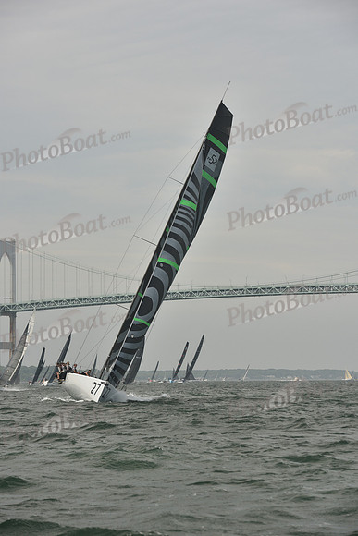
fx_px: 1640
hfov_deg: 12.5
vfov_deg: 18.6
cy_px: 268
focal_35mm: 110
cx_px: 179
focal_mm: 110
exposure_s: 1/640
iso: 250
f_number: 5.6
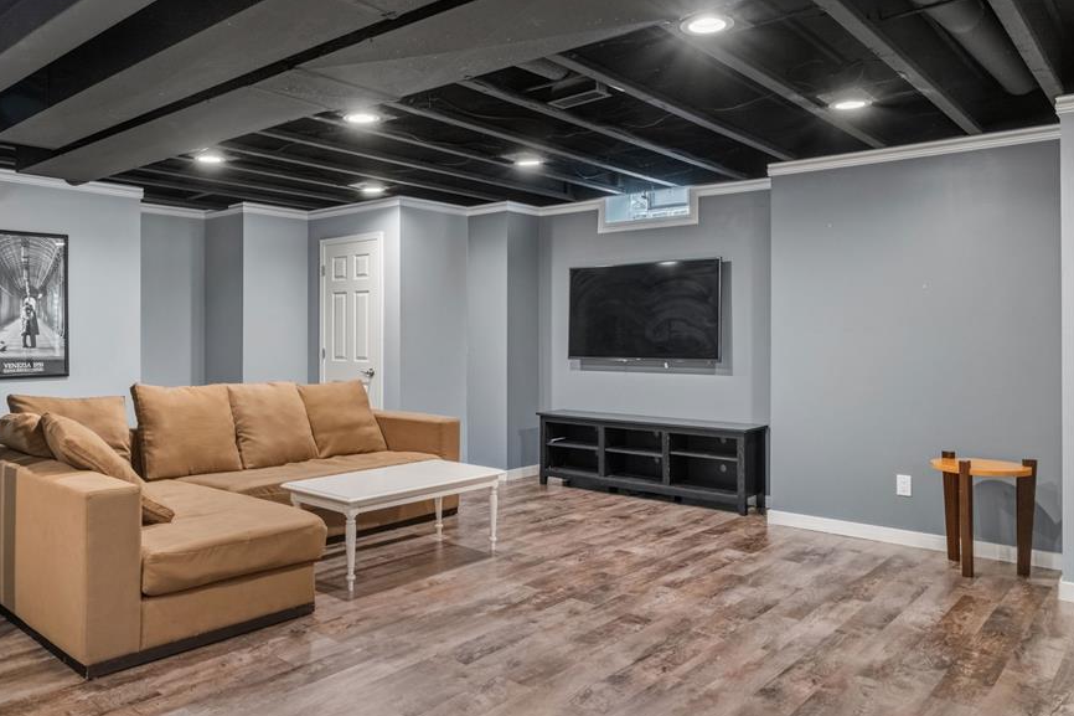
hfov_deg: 68.9
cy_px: 352
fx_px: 775
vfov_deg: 49.5
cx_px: 446
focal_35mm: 26
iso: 1250
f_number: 8
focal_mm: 14.6
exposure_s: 2
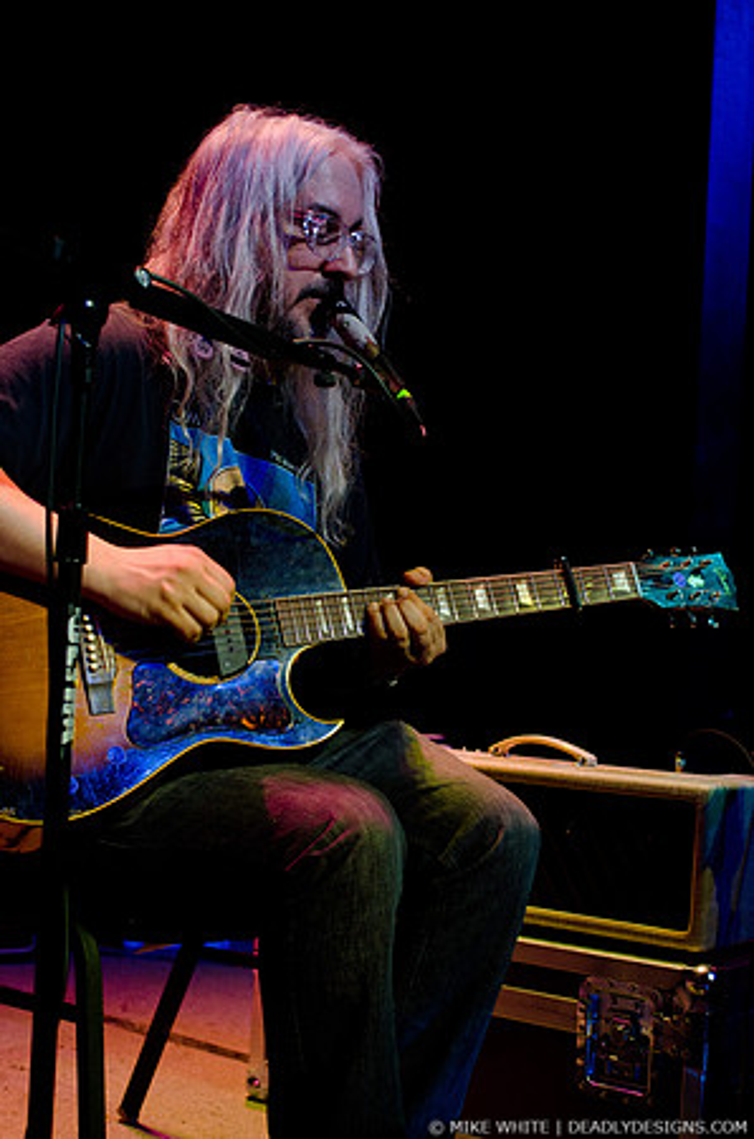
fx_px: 1657
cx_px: 377
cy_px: 570
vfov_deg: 37.9
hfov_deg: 25.6
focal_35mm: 52
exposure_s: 1/80
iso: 1600
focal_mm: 35
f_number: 2.8
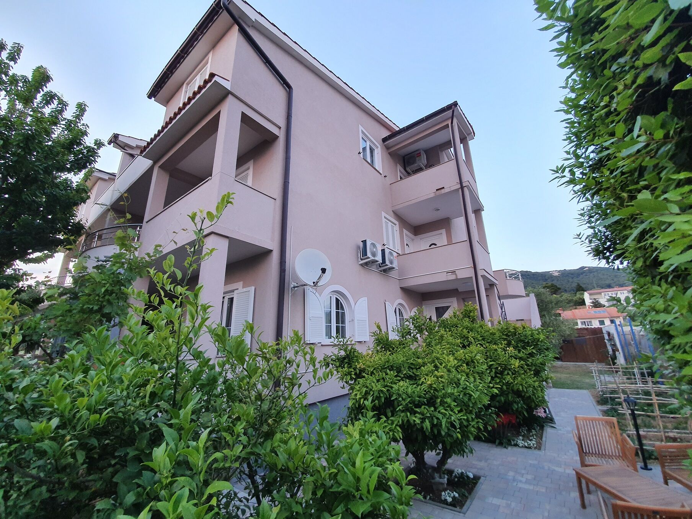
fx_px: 260
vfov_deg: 89.9
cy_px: 260
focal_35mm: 13
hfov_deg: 106.2
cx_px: 346
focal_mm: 1.8
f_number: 2.2
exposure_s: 1/50
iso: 80
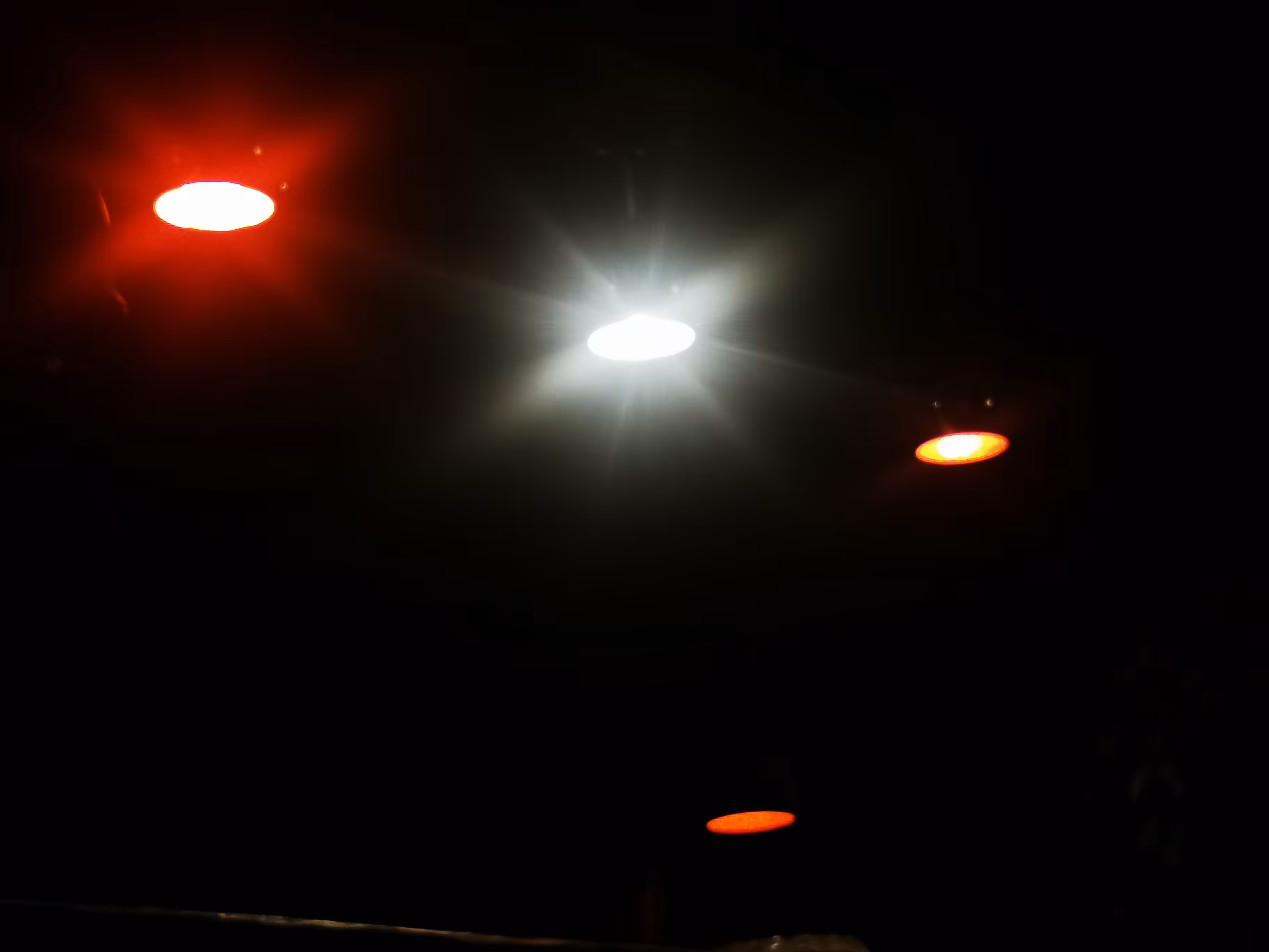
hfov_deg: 25.3
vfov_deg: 19.1
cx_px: 634
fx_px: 2823
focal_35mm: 77
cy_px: 476
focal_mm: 5.56
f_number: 1.6
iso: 160
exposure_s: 1/100
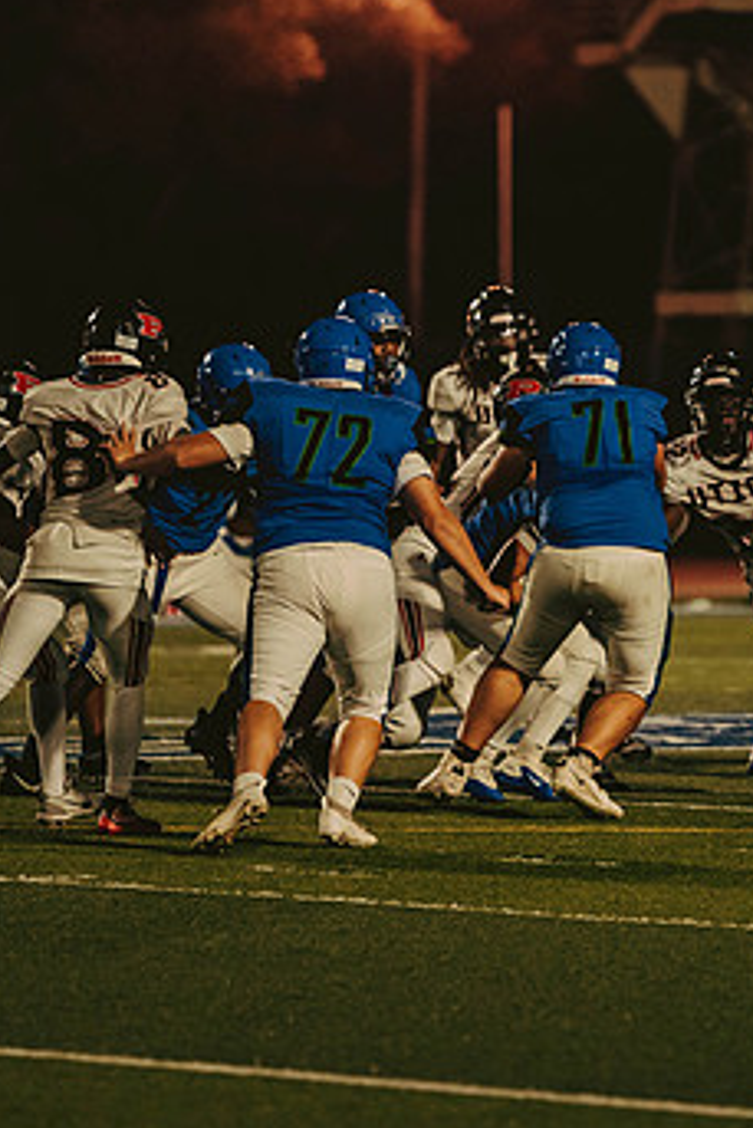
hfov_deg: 4.1
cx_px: 648
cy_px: 511
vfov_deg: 6.1
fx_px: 10593
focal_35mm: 338
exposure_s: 1/1000
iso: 2500
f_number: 2.8
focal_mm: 200
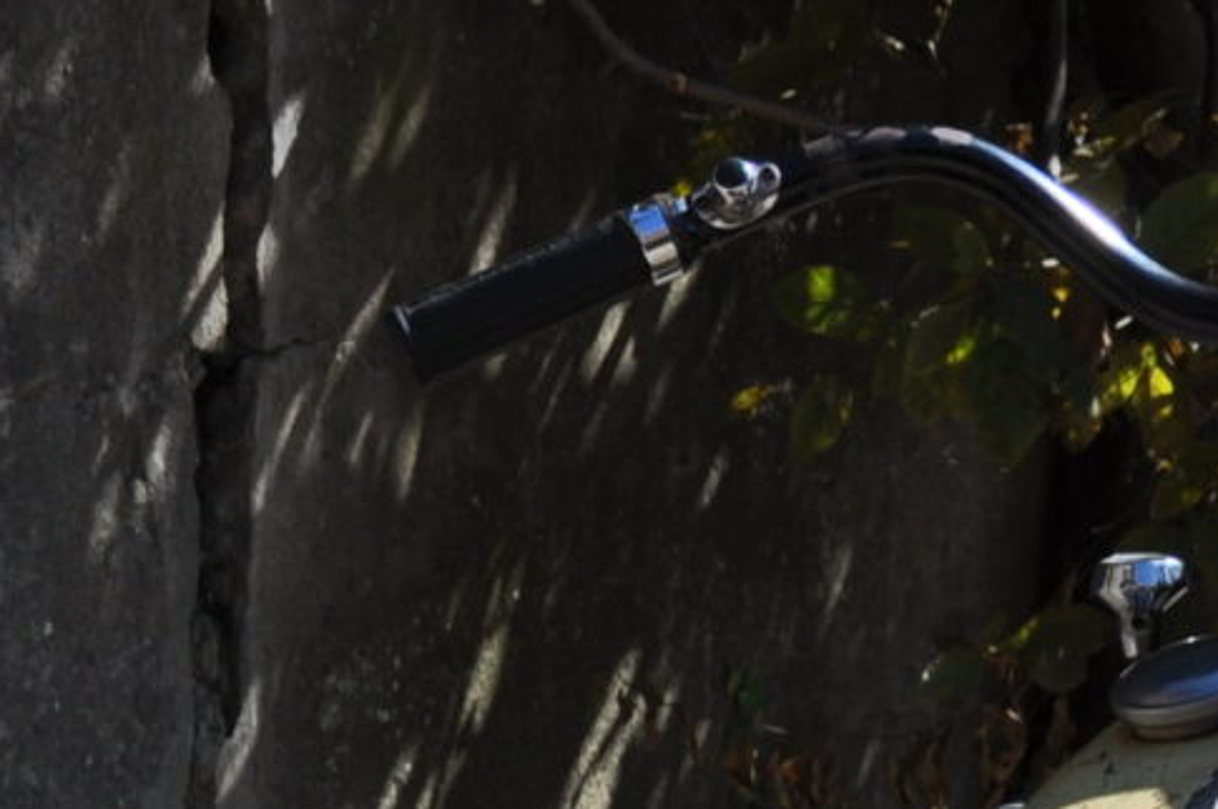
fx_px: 7759
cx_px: 537
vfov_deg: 5.8
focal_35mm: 230
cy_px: 1713
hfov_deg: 9.0
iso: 200
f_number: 5.6
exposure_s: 1/1000
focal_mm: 29
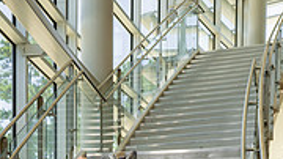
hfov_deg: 22.0
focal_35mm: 97
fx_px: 727
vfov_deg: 11.0
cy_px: 345
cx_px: 107
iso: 400
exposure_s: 1/250
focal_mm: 37
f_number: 5.6
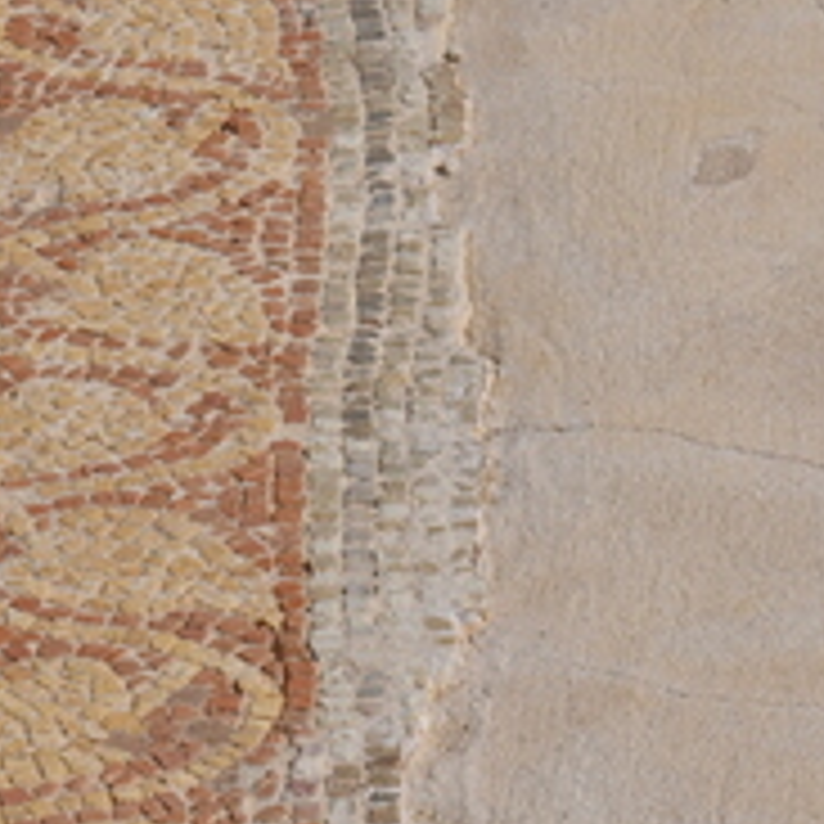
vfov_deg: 5.5
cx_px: -5
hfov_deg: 5.4
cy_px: 536
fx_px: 8645
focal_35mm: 321
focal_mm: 70
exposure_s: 1/2500
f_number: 10
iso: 250
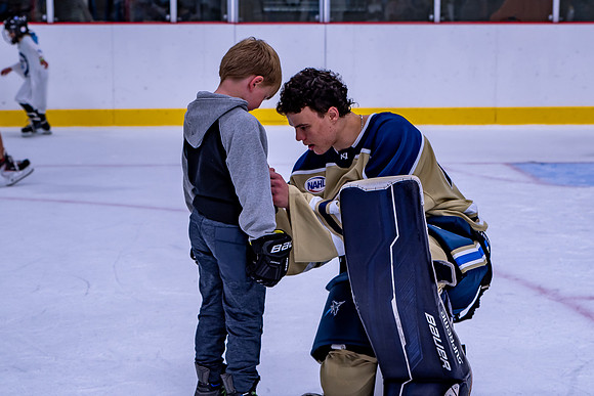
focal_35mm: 95
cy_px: 227
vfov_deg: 14.4
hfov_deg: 21.4
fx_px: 1573
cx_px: 270
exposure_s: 1/250
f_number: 3.5
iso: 125
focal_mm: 48
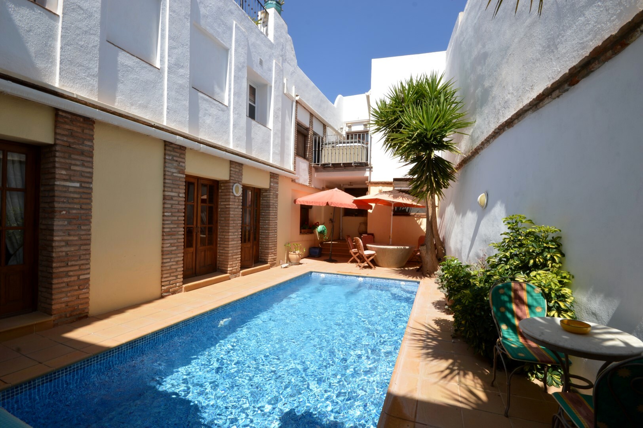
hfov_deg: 100.4
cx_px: 322
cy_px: 214
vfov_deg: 77.2
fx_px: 268
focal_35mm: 15
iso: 100
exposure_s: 1/50
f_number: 18
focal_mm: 10
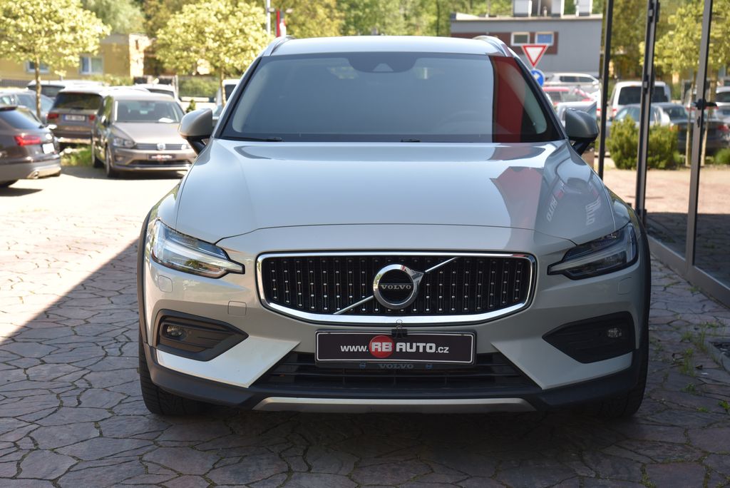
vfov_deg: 20.9
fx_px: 1319
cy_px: 244
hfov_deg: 30.9
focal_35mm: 65
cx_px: 365
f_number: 8
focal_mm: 65
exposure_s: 1/250
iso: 500
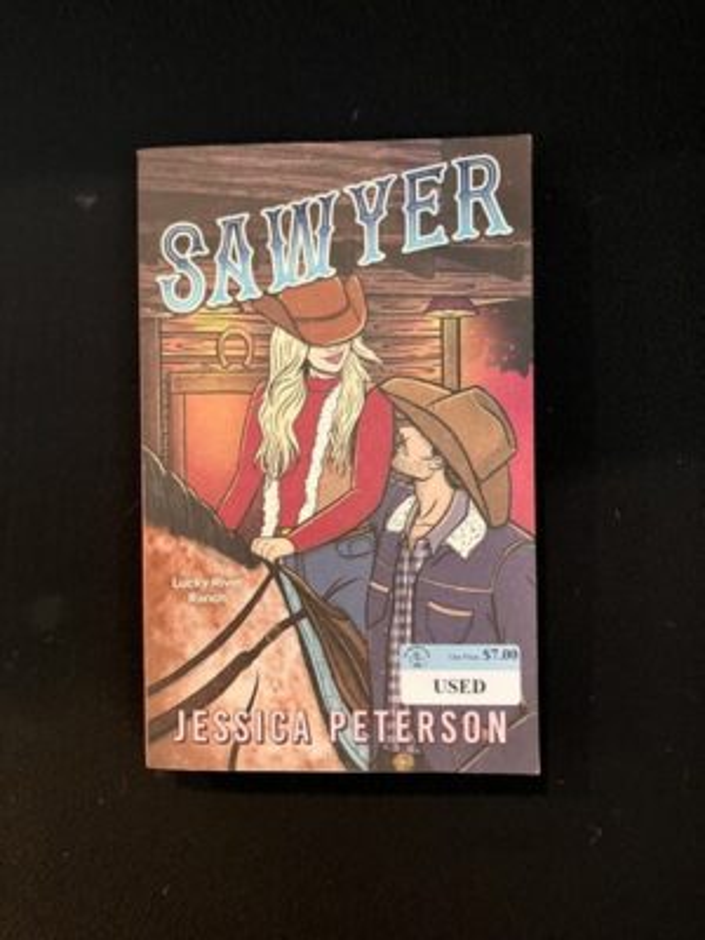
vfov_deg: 63.4
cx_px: 352
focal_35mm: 28
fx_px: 760
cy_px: 470
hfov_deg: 49.7
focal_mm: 3.99
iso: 500
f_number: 1.8
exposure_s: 1/30
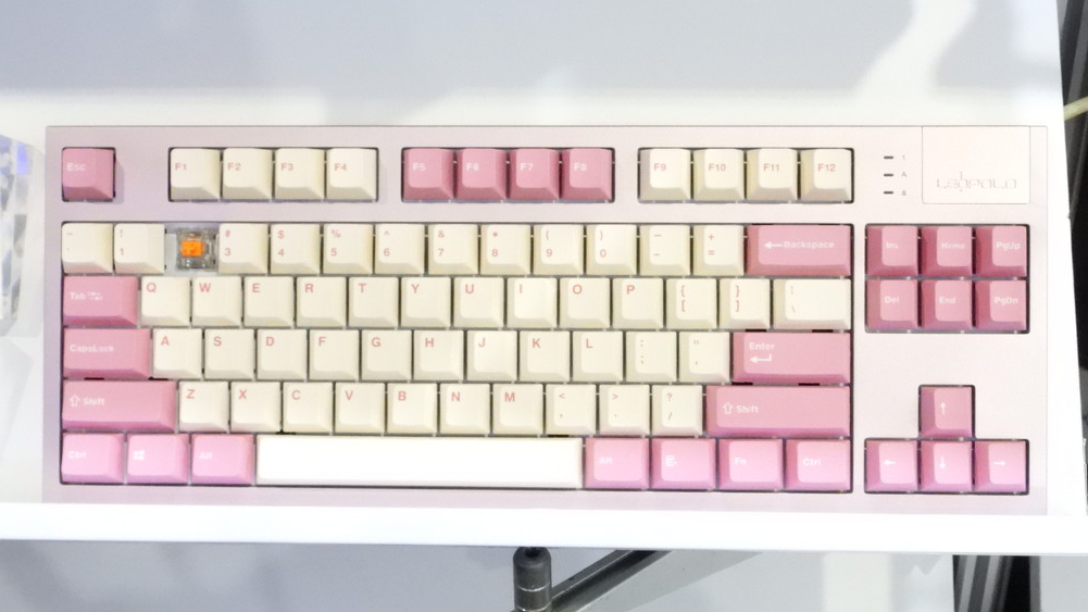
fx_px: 1125
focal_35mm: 39
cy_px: 316
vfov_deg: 30.4
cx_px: 551
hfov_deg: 51.6
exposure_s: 1/160
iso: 1600
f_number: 4
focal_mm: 6.3
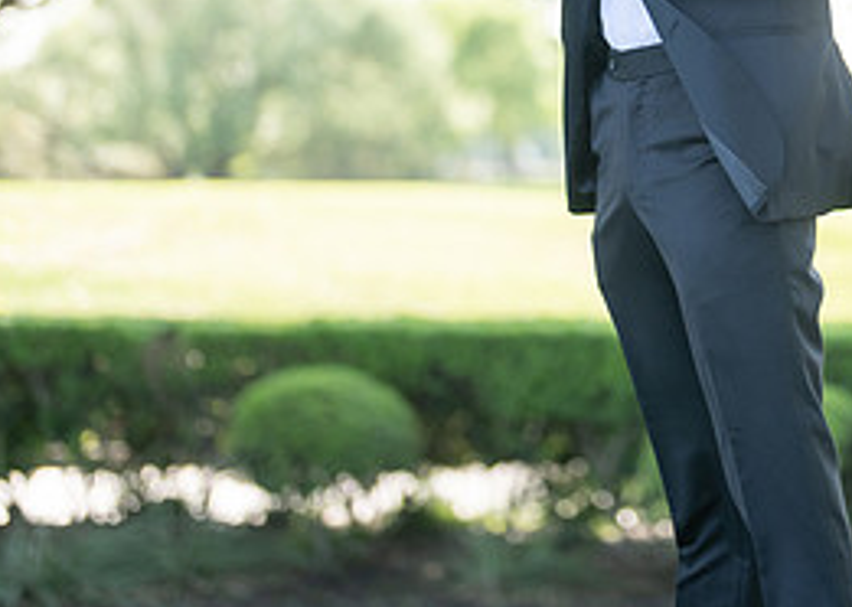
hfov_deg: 16.5
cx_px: 744
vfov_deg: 11.8
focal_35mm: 120
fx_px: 2901
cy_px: -47
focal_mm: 50
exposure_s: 1/1600
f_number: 1.2
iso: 160
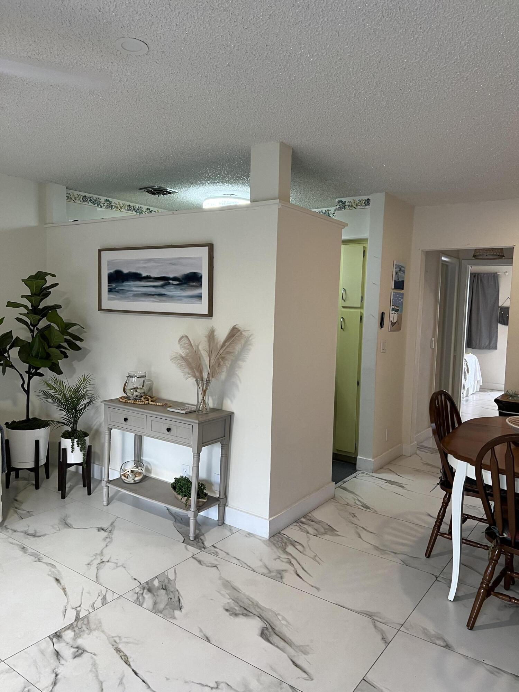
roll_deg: -1.6
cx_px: 260
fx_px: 520
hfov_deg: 53.1
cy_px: 346
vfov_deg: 67.3
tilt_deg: -4.4
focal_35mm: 26
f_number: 1.5
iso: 100
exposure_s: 1/60
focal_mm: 5.7
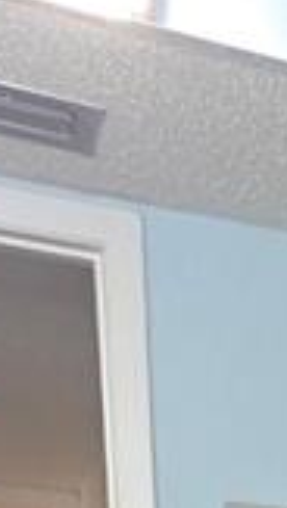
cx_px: 711
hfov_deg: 10.1
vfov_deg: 15.2
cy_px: 1100
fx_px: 1403
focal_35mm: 104
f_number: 2.2
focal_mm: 2.2
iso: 160
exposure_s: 1/60
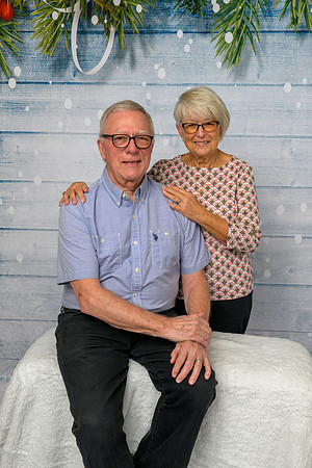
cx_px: 156
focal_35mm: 45
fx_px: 585
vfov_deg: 43.6
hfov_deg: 29.9
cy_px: 234
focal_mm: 45
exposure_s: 1/125
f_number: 10
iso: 400
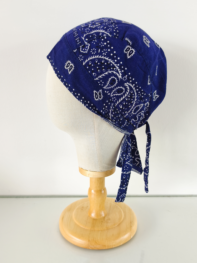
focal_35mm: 32
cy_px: 132
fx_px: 243
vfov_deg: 56.8
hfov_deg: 44.2
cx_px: 98
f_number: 1.65
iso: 50
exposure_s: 1/50
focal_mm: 6.14
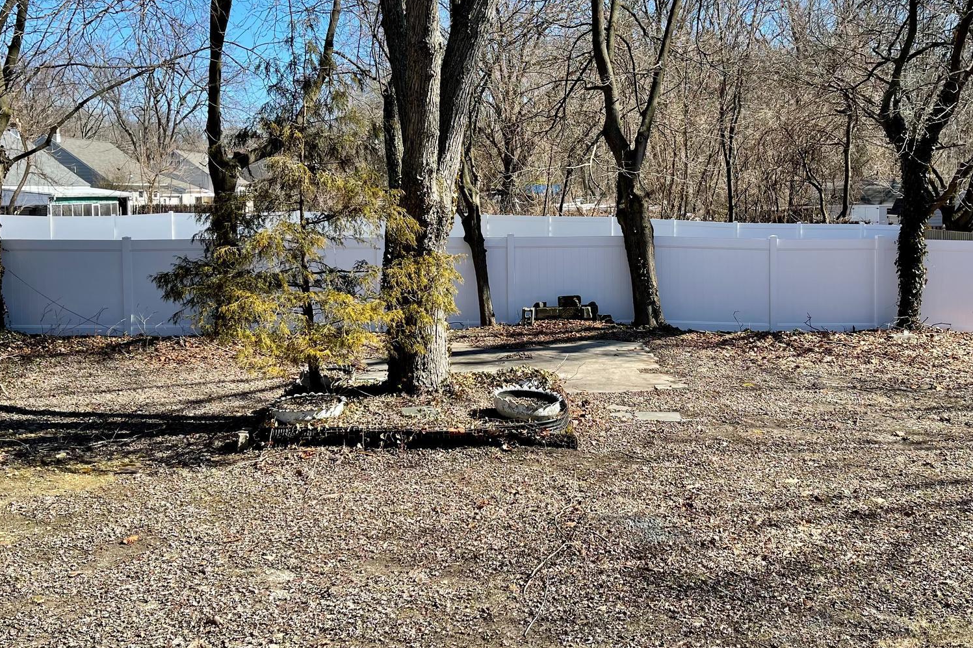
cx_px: 505
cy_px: 242
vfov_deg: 35.7
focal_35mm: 37
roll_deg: +0.8
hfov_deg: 51.9
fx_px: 1000
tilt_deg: -3.2
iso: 32
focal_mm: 5.1
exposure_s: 1/1534
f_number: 1.6
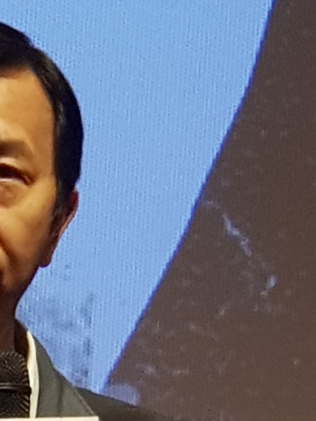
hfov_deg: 9.0
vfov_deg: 12.2
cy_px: 415
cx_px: -158
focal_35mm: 160
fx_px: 1947
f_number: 2.4
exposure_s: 1/30
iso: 125
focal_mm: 6
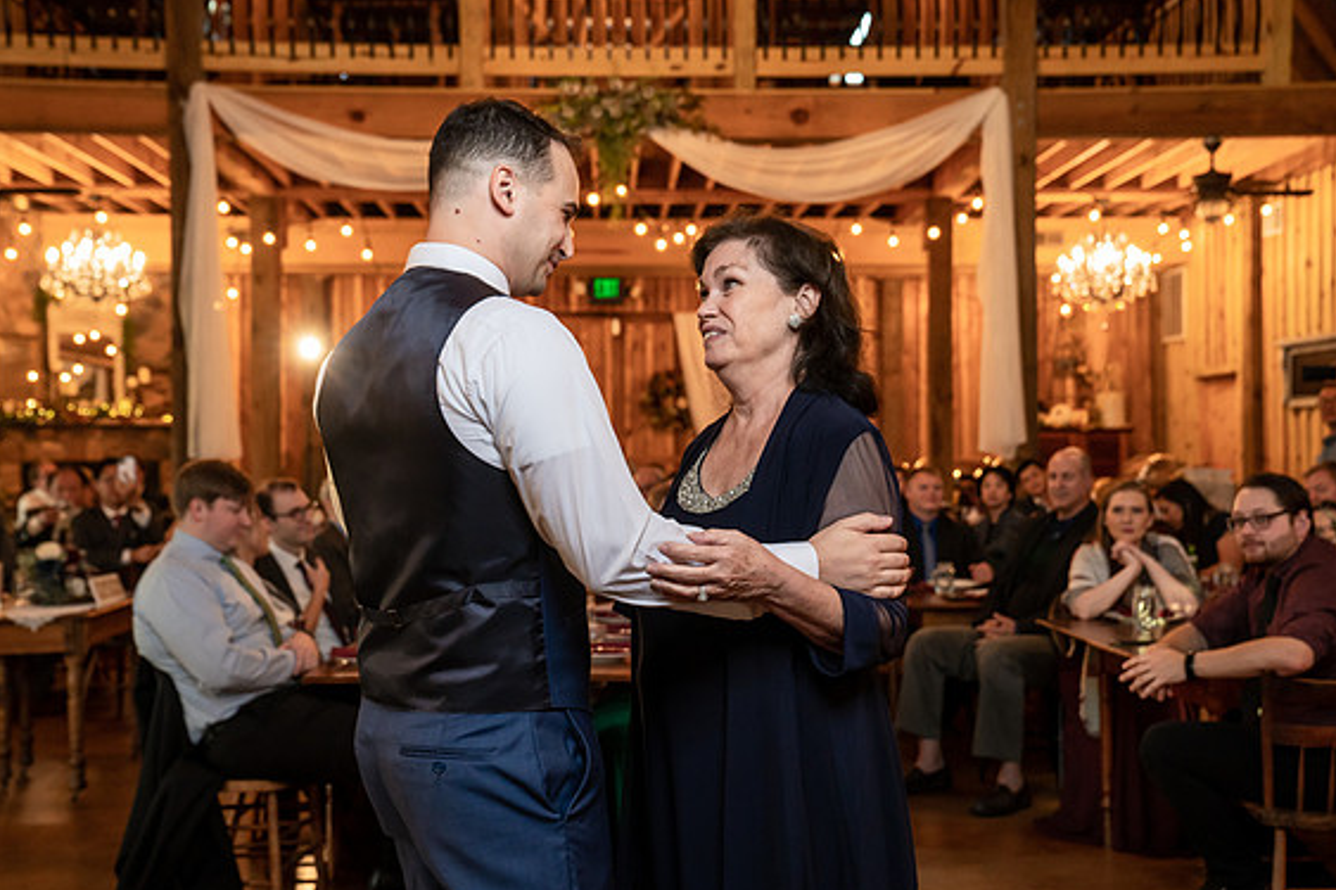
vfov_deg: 30.5
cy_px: 450
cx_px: 681
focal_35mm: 44
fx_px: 1632
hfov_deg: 44.5
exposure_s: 1/100
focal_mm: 42
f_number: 4
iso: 2000
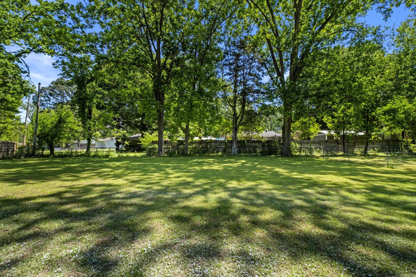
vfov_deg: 77.3
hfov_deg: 100.4
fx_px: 173
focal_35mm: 15
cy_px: 138
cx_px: 208
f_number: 8
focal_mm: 10
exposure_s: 1/125
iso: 400
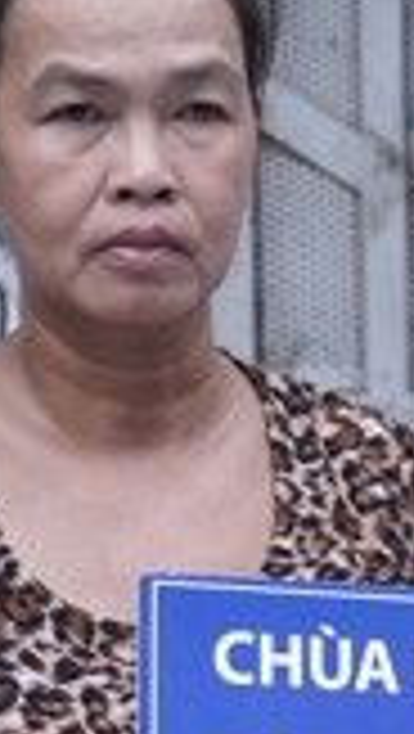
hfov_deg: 4.3
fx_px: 5431
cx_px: 731
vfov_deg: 7.7
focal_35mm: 279
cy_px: 549
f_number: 2.8
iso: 250
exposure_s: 1/640
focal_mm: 67
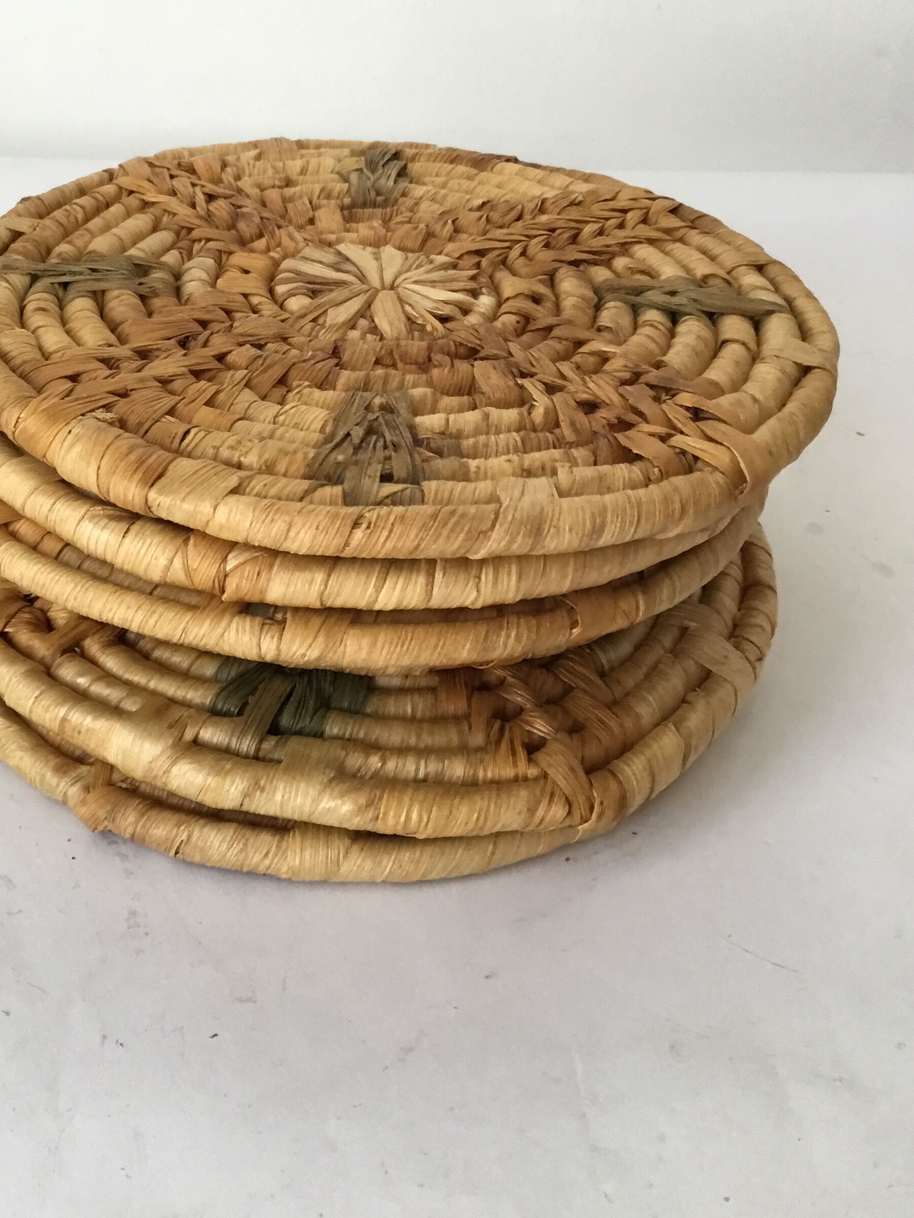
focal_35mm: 42
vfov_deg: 44.3
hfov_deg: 34.1
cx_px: 313
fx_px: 1478
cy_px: 433
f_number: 2.4
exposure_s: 1/33
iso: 50
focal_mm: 3.3
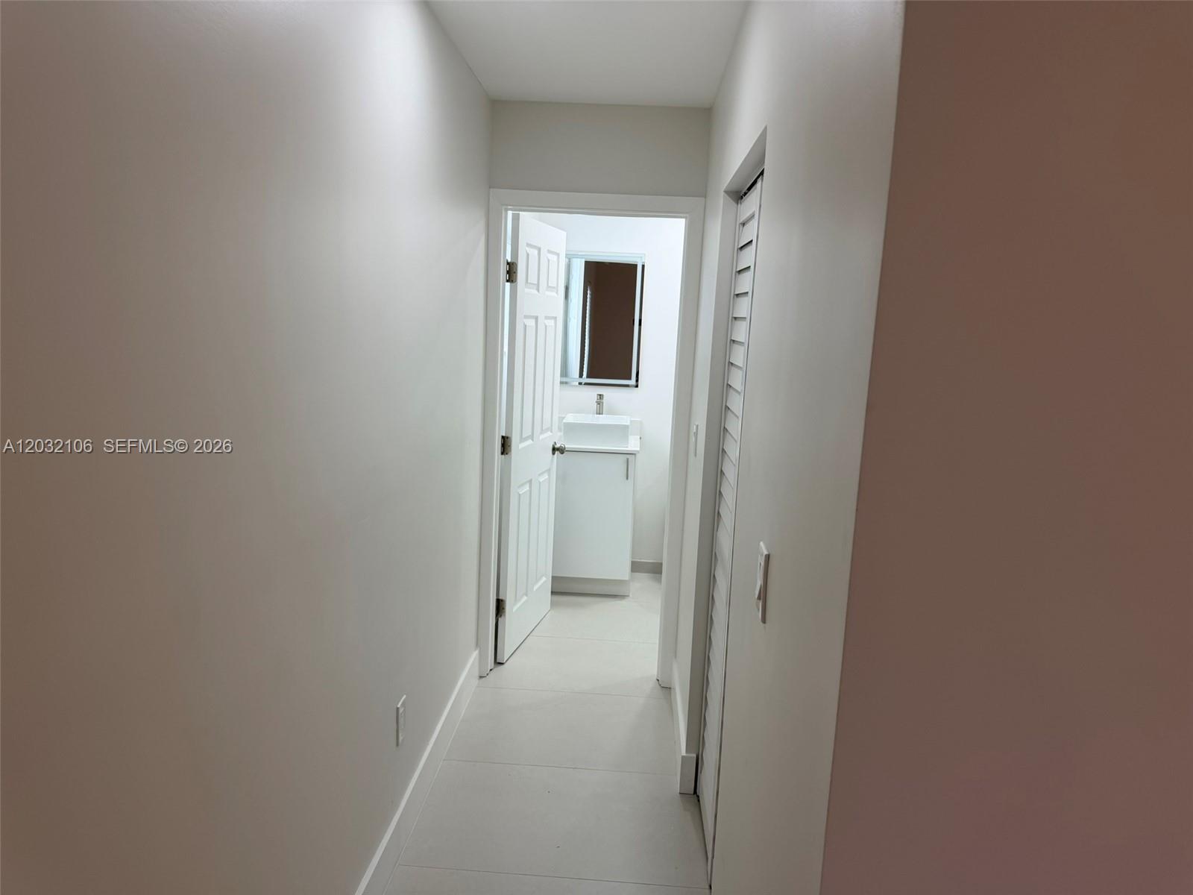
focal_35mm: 24
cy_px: 448
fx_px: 827
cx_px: 596
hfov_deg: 71.6
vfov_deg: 56.8
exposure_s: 1/120
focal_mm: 6.76
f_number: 1.78
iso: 100
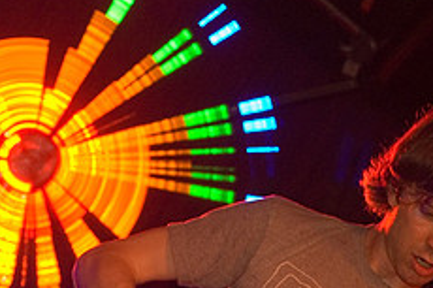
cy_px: 260
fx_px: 1815
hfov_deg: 13.6
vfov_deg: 9.0
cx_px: 164
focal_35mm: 151
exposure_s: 1/10
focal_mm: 40
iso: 1600
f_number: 2.8
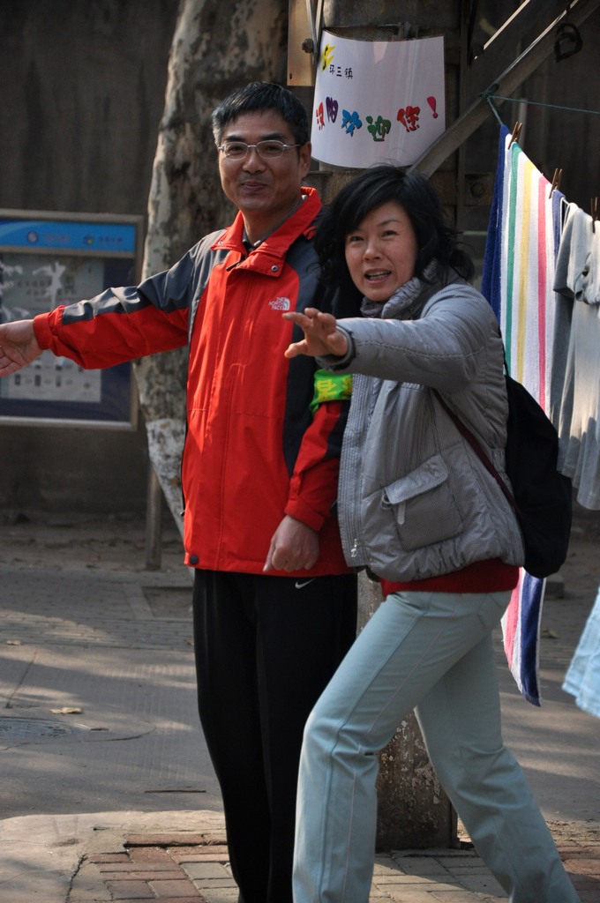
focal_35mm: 158
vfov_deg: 13.1
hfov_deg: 8.7
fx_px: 3948
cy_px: 452
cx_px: 300
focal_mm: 105
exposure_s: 1/1250
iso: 800
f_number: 5.6
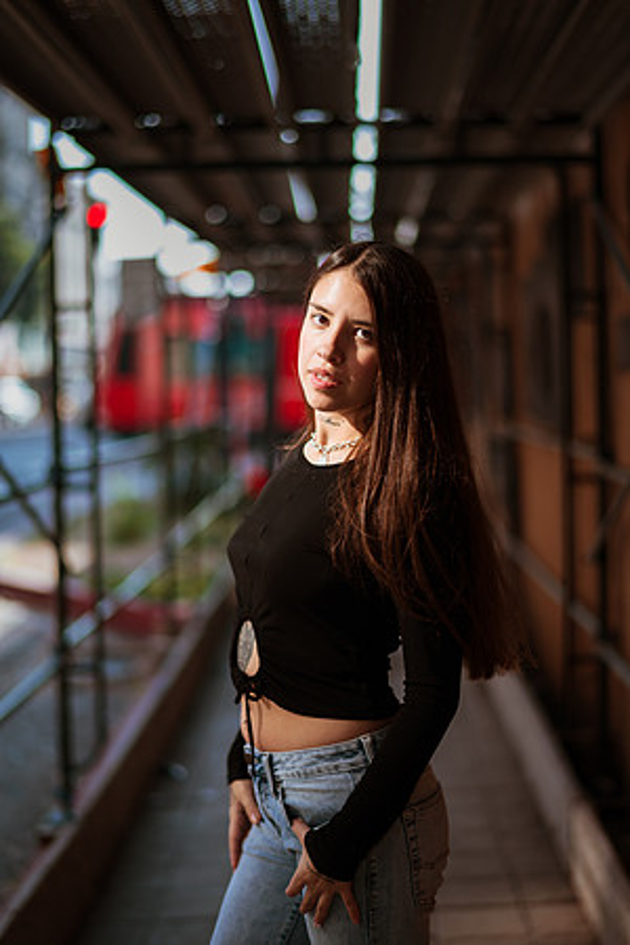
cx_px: 315
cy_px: 472
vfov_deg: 34.5
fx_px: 1522
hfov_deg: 23.4
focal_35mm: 58
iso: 50
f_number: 1.6
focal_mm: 58
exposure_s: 1/1000
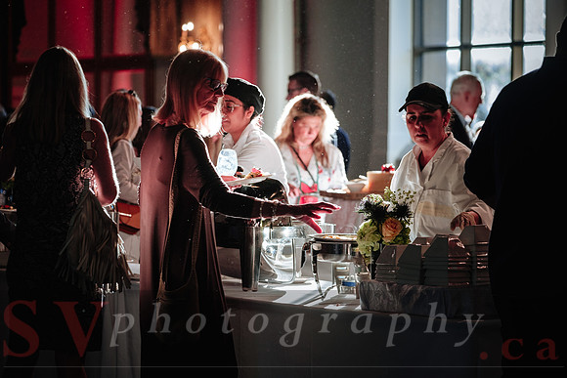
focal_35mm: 139
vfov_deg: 9.9
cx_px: 287
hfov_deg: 14.7
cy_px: 189
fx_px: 2194
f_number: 2.8
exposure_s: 1/100
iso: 400
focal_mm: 90.6
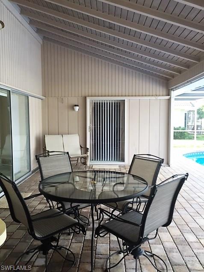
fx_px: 228
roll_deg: -0.4
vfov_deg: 61.7
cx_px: 102
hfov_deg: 48.2
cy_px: 136
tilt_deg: -3.4
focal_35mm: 29
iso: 50
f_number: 2.2
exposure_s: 1/120
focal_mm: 4.15
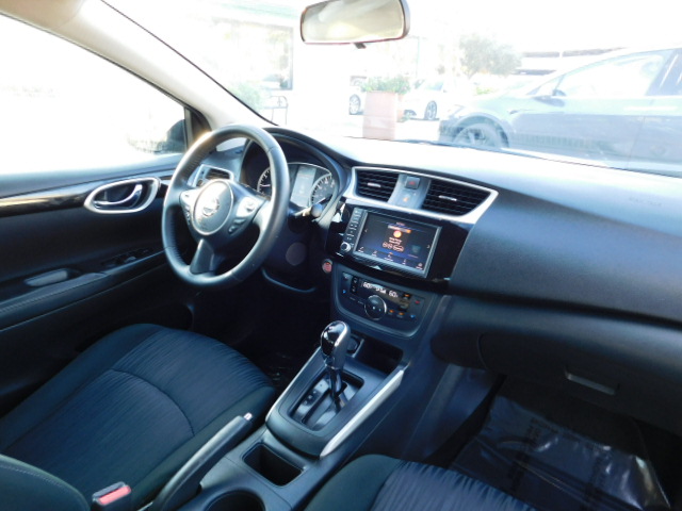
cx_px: 341
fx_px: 453
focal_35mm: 23
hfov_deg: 73.9
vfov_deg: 58.9
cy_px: 256
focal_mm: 4
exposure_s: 1/30
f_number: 3
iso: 140
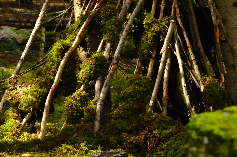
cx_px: 110
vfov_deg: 3.9
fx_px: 2321
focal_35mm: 353
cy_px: 64
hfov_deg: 5.8
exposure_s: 1/200
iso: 1250
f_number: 4.5
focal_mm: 120
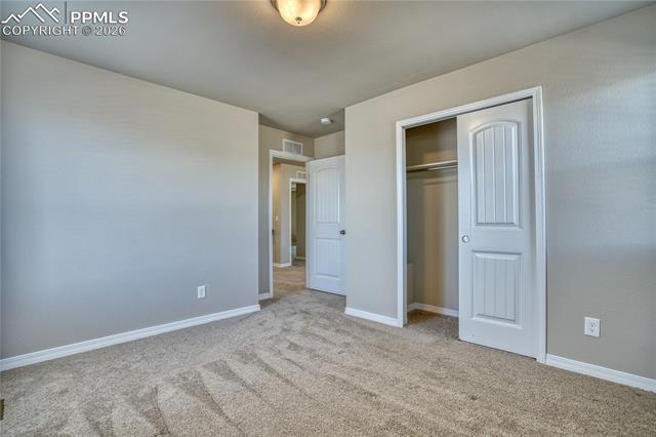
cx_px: 328
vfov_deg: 73.7
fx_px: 291
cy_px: 218
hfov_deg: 96.8
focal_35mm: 16
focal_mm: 16
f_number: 4
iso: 500
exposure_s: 1/80
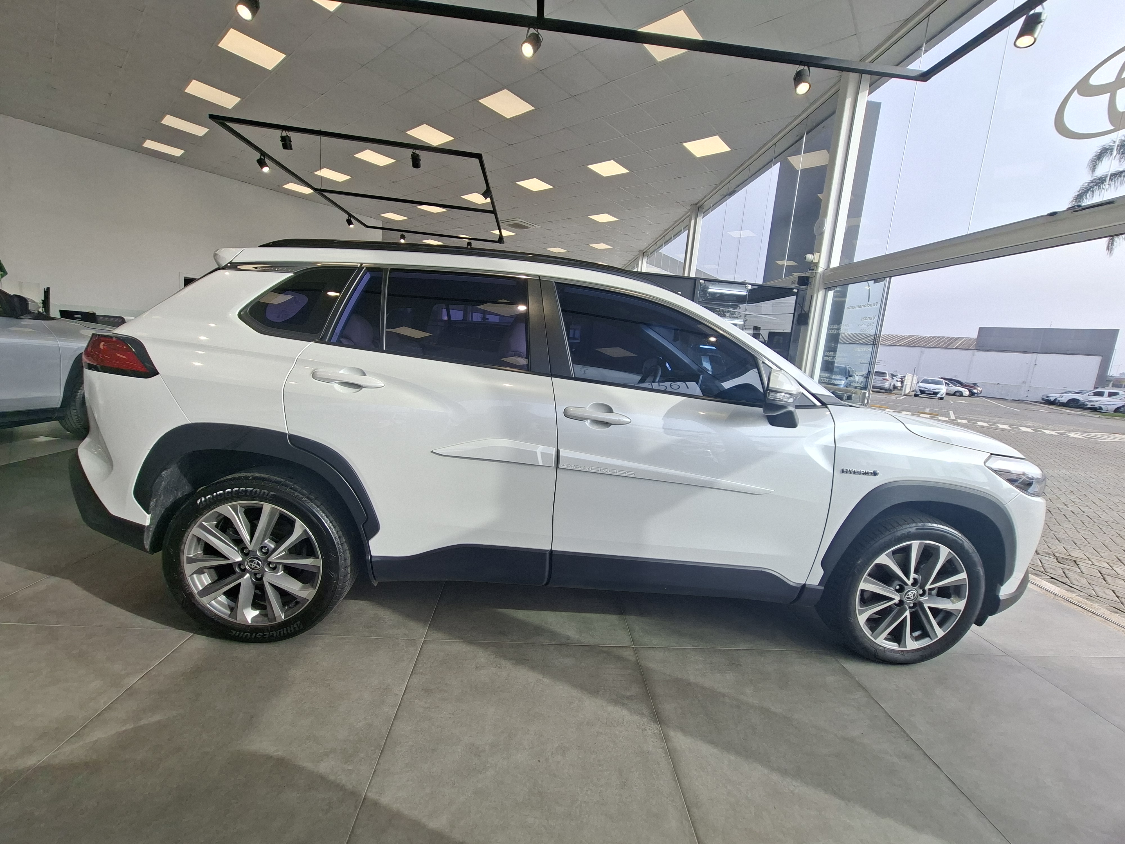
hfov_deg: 106.2
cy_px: 422
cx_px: 562
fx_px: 422
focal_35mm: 13
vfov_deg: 89.9
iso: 40
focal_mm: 1.74
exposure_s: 1/729
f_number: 2.2
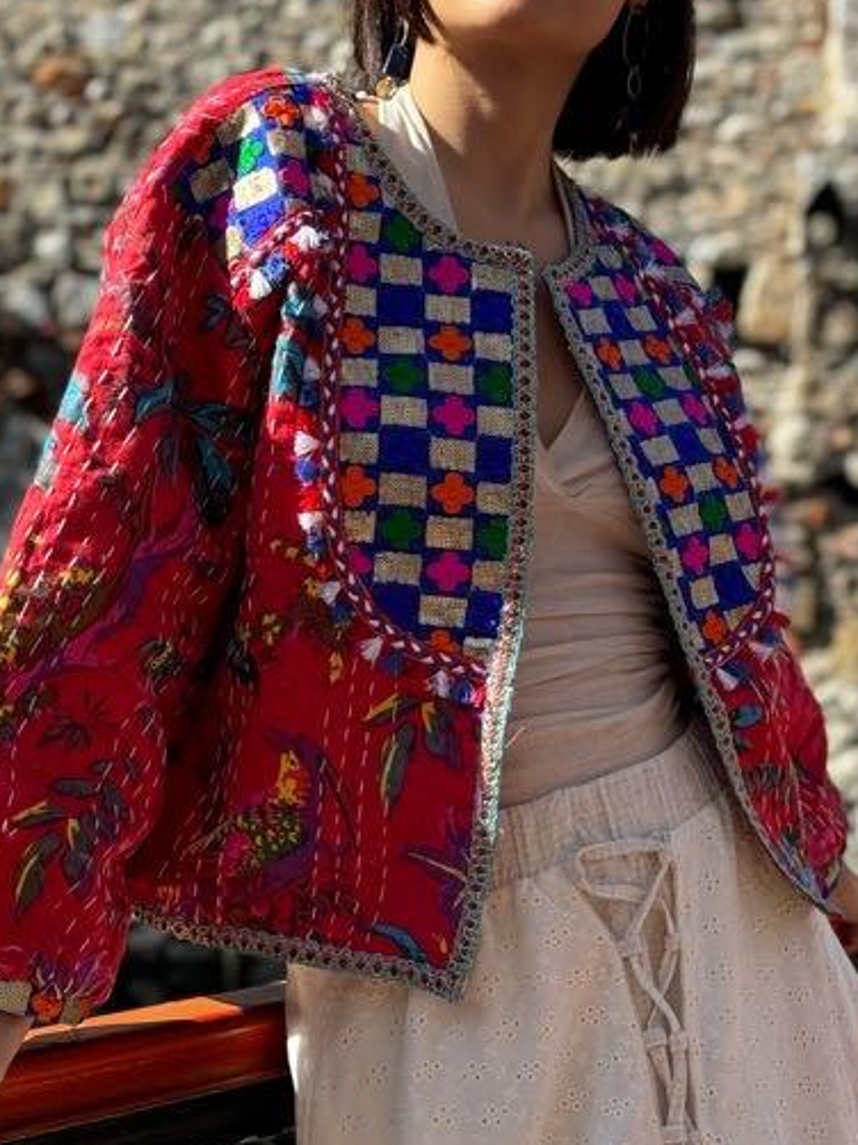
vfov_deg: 24.4
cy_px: 481
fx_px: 2646
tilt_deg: +0.5
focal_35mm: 80
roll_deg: -1.7
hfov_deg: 18.4
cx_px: 540
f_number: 1.78
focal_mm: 6.86
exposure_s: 1/1597
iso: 64
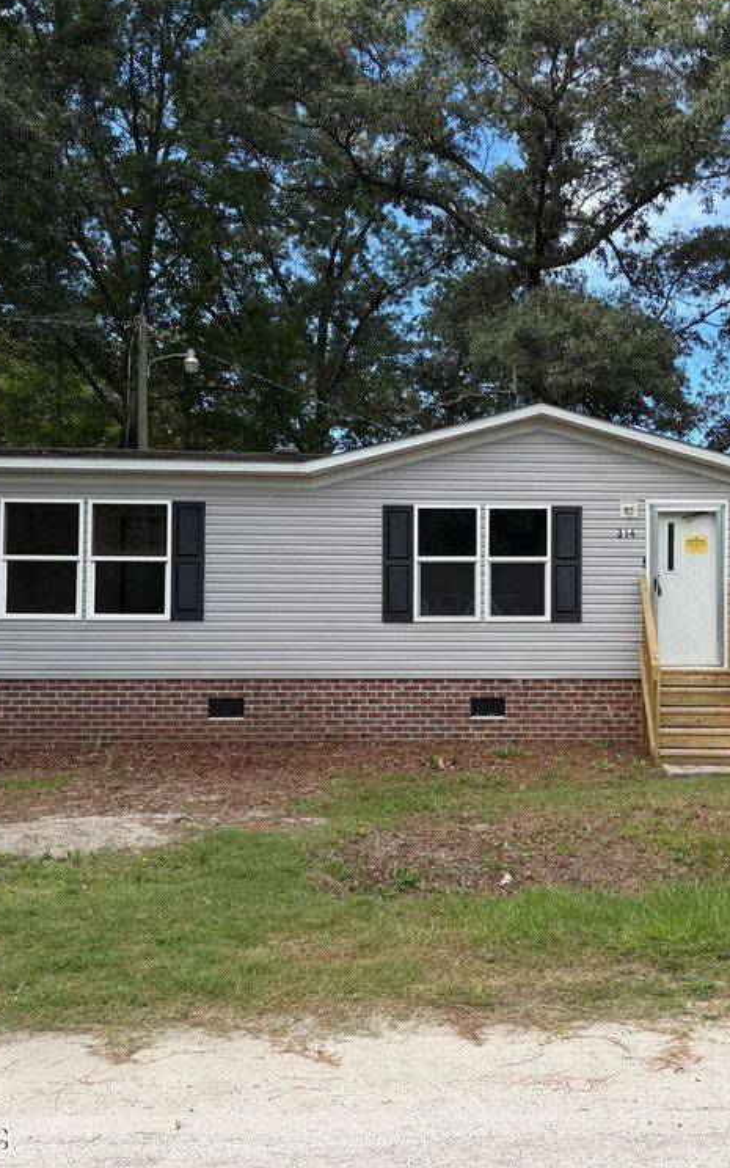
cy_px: 592
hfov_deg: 35.4
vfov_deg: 55.3
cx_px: 557
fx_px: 1114
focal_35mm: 35
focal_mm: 6.76
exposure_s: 1/1385
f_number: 1.78
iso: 80
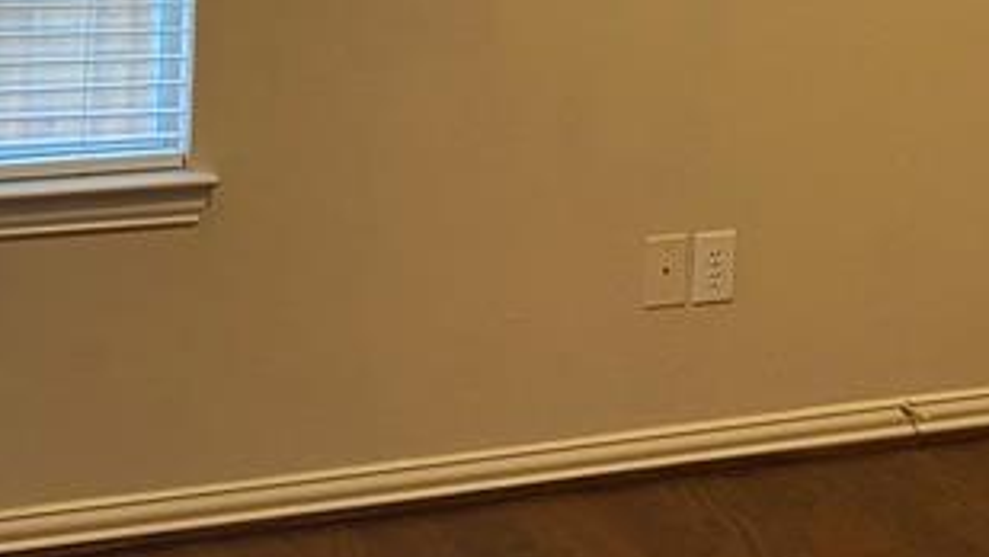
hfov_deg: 22.3
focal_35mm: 94
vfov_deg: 12.3
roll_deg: -1.4
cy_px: -262
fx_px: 2466
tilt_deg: -2.2
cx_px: 813
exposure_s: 1/60
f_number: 1.8
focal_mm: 4.25
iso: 80
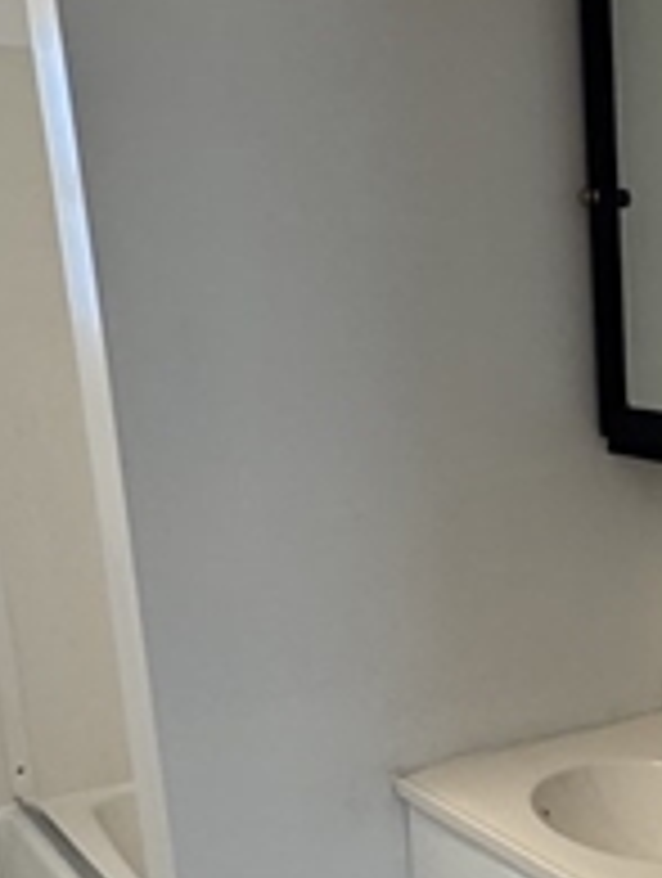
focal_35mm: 55
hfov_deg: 24.0
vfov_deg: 33.9
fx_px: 1398
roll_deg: -1.5
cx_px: 820
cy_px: 689
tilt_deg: -15.4
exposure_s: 1/120
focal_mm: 2.22
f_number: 2.2
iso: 200
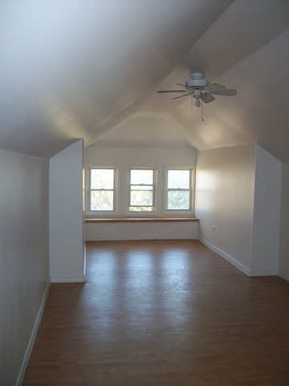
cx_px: 144
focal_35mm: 35
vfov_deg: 52.6
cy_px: 193
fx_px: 390
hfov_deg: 40.7
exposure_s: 1/60
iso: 160
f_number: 3.1
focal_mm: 6.3
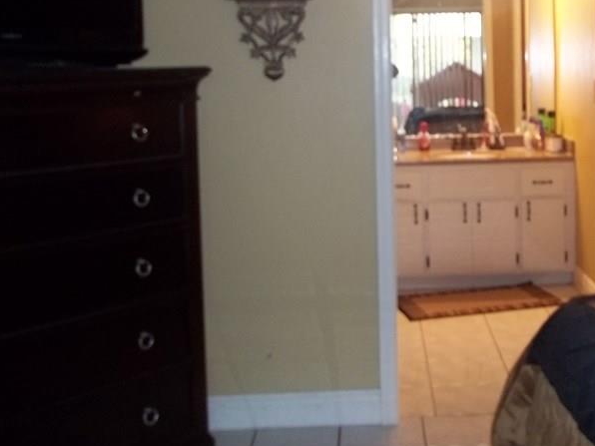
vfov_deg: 26.4
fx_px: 945
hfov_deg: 34.2
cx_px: 445
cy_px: 140
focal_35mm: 55
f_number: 2.9
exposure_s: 1/30
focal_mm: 5.7
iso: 160
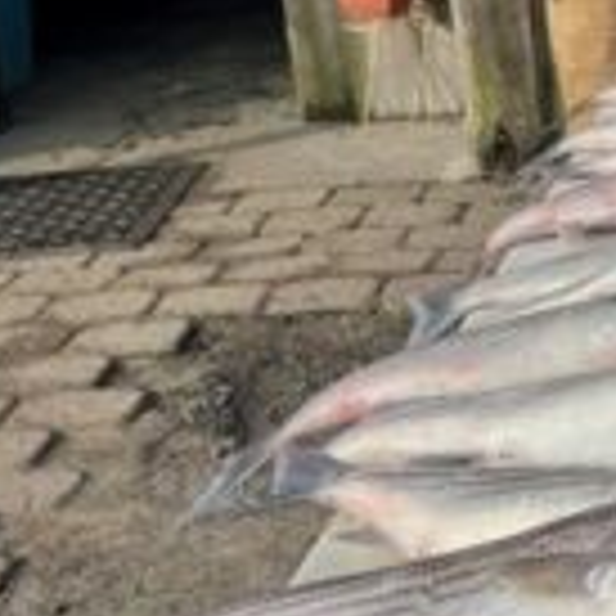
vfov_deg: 26.0
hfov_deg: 22.5
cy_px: 220
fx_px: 1329
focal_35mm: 66
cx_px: 861
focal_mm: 4.2
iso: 32
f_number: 1.6
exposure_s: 1/2618
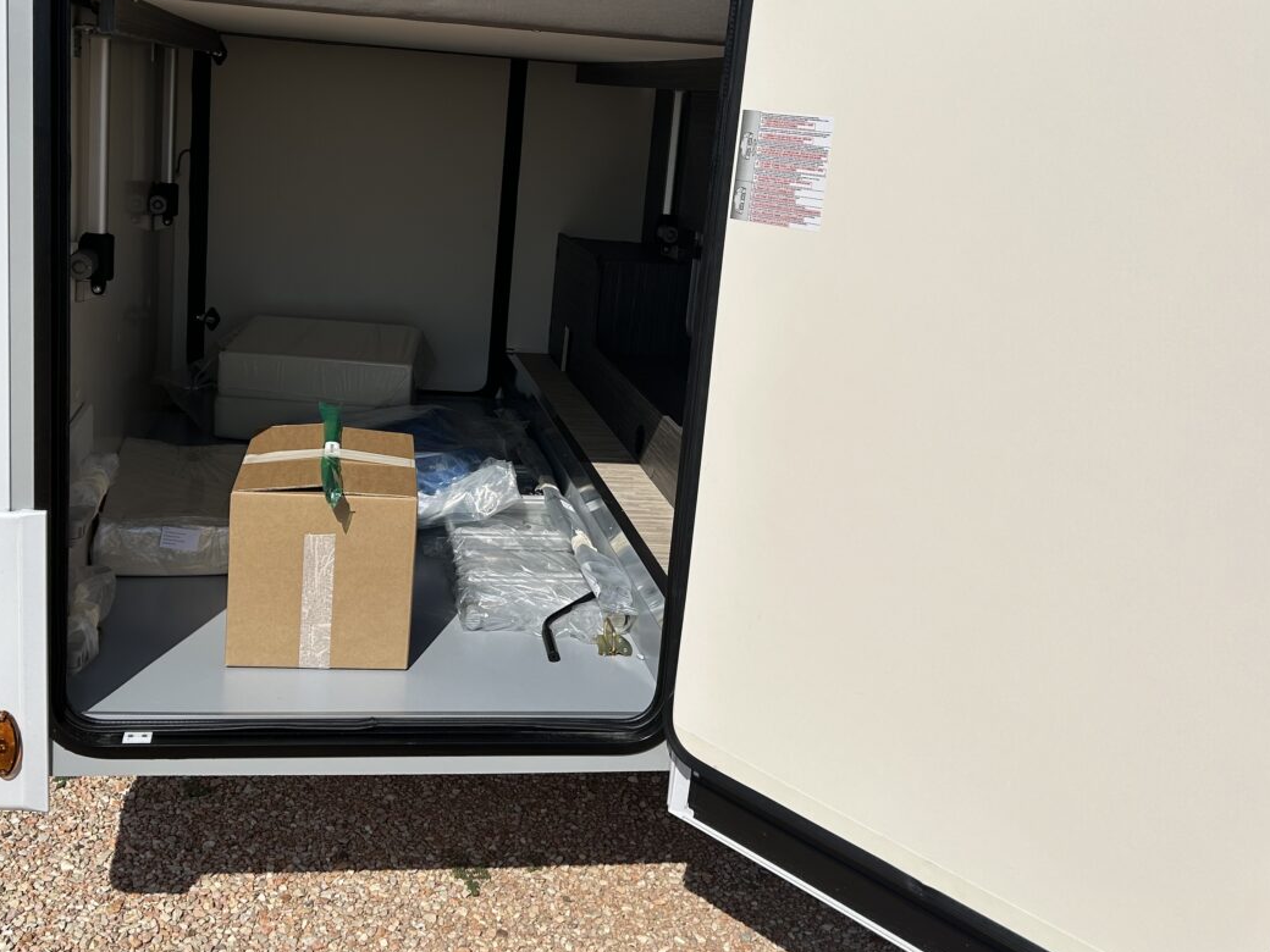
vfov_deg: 39.4
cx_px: 521
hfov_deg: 51.1
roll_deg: -2.2
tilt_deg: -10.7
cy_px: 366
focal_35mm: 36
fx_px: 1321
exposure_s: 1/10309
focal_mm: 5.7
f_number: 1.5
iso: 50
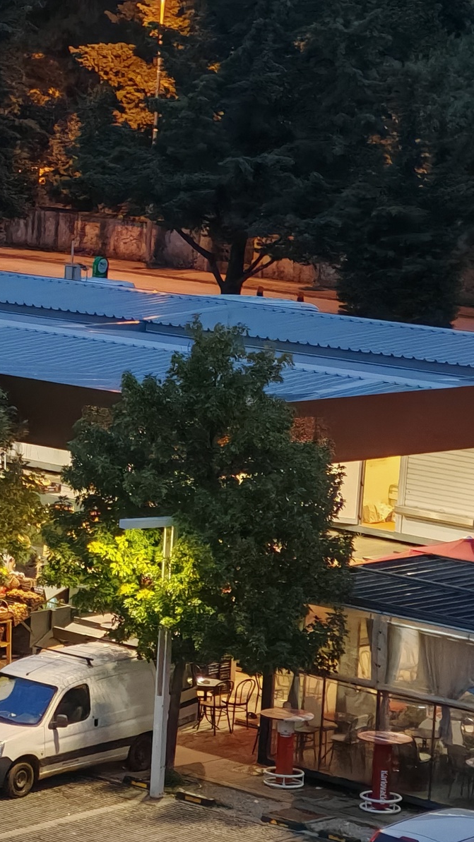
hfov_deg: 8.1
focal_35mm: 149
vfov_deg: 14.4
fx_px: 3330
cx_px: -77
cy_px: 422
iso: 1250
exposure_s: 1/20
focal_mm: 8.67
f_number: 2.4
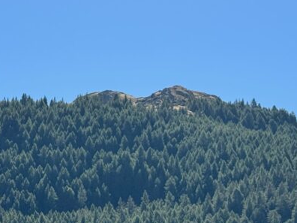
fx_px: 1064
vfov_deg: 11.7
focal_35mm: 124
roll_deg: +0.1
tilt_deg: +5.9
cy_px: 257
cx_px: -29
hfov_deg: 15.5
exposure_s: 1/3610
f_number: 1.78
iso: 64
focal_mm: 6.76
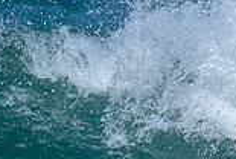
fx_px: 25911
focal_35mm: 3945
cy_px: 42
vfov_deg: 0.4
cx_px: 364
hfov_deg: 0.5
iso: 280
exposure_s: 1/2500
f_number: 6.3
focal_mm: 800
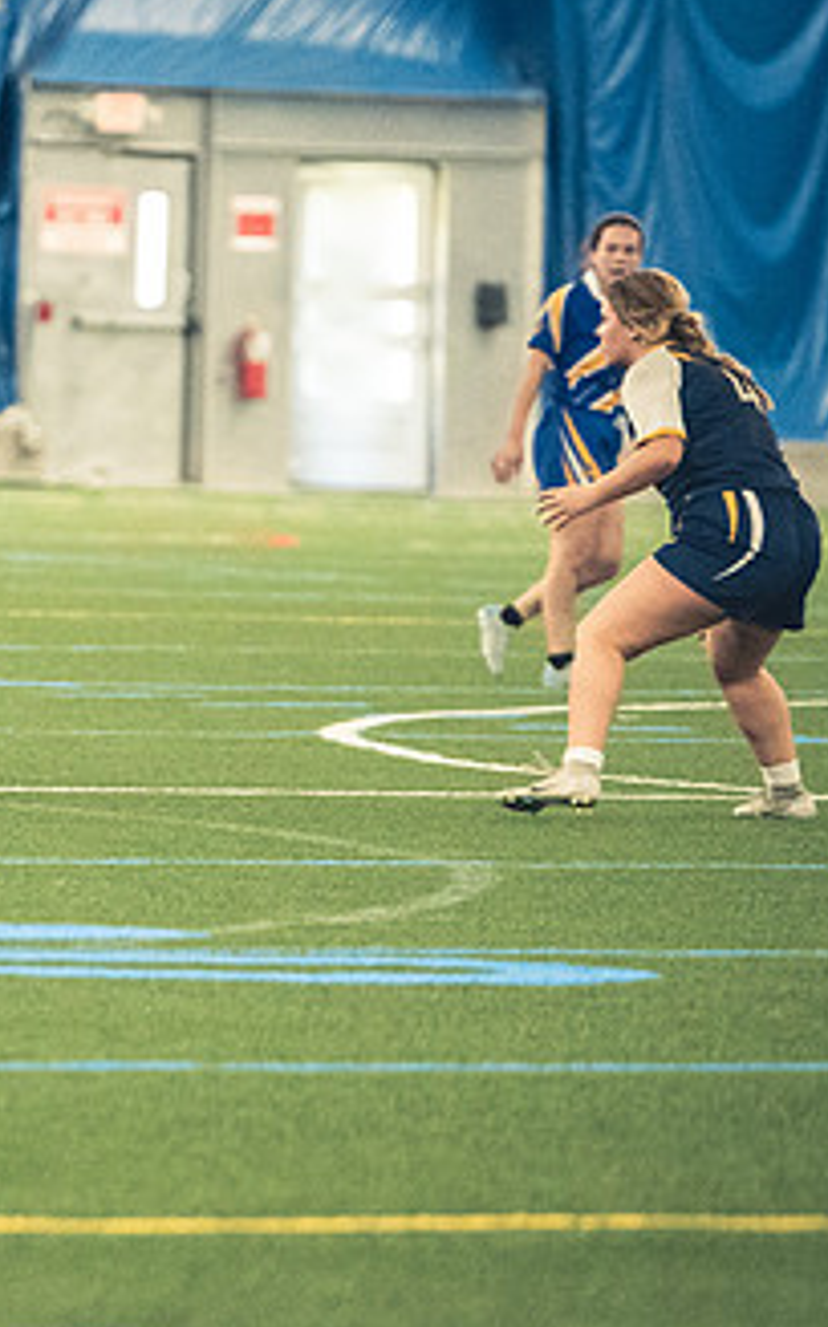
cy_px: 726
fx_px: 19595
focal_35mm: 542
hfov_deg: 2.4
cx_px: -244
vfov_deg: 3.9
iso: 12800
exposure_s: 1/500
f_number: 2.8
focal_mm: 200
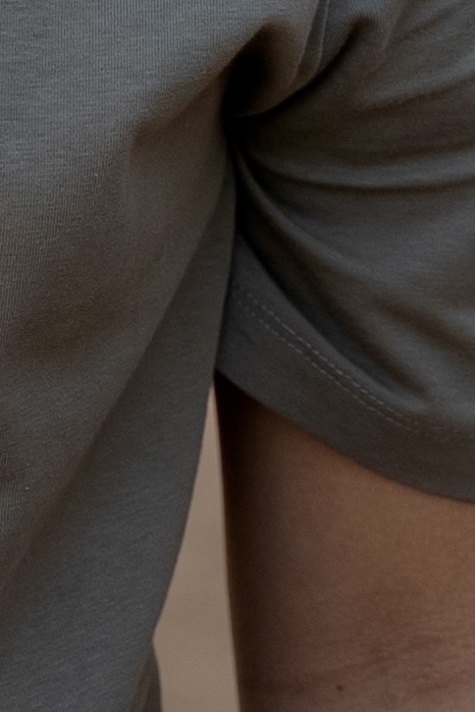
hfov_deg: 4.3
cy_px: -629
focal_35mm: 318
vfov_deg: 6.3
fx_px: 6282
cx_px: -506
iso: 250
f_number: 2.8
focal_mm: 54.3
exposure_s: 1/100
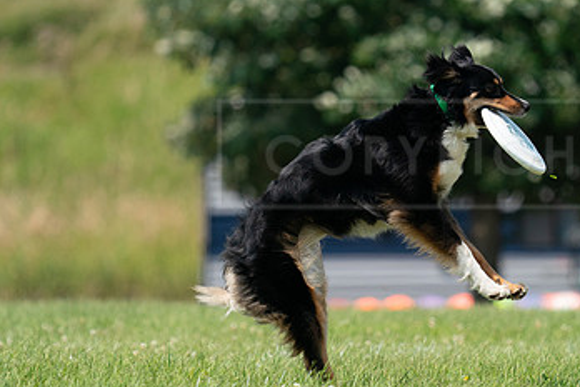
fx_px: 10922
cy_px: 183
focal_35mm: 678
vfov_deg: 2.0
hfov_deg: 3.0
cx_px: 377
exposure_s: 1/4000
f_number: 6.3
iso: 1000
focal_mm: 407
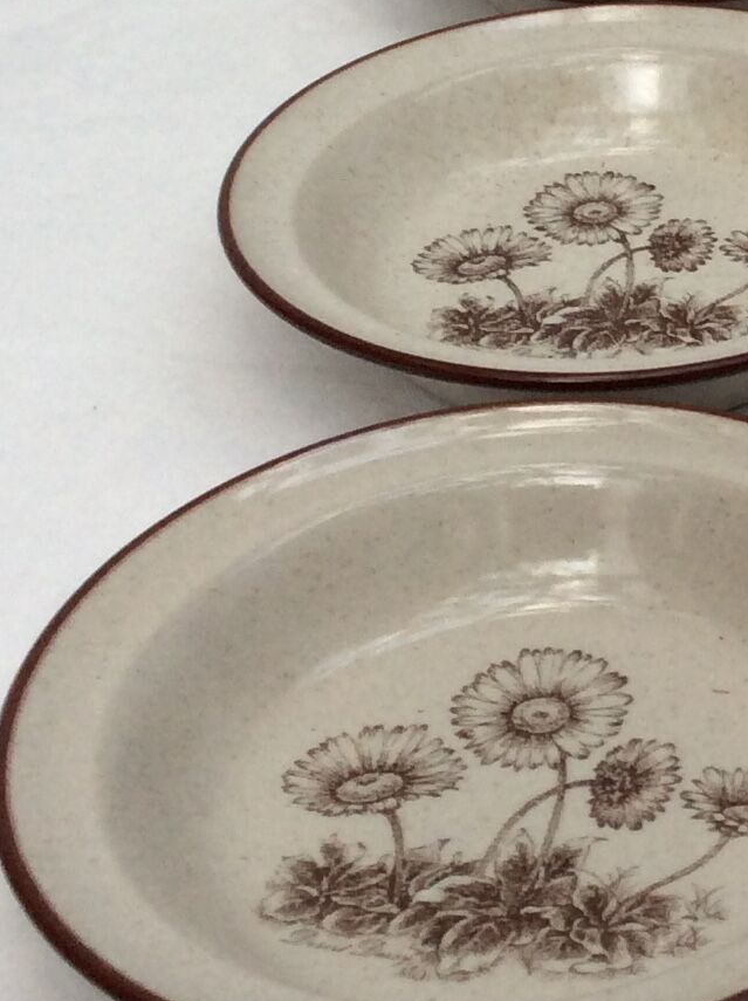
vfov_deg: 20.1
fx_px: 2801
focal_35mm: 97
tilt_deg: -33.1
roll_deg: +0.0
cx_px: 1039
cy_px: 275
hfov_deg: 14.4
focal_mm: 3.3
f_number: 2.4
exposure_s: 1/100
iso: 50
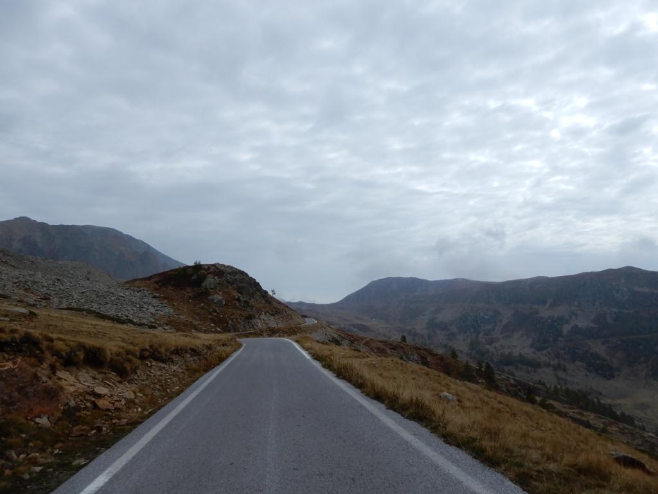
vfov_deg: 56.8
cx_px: 329
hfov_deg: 71.6
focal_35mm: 24
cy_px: 247
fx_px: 456
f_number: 4
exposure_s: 1/1600
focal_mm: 4.3
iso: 80
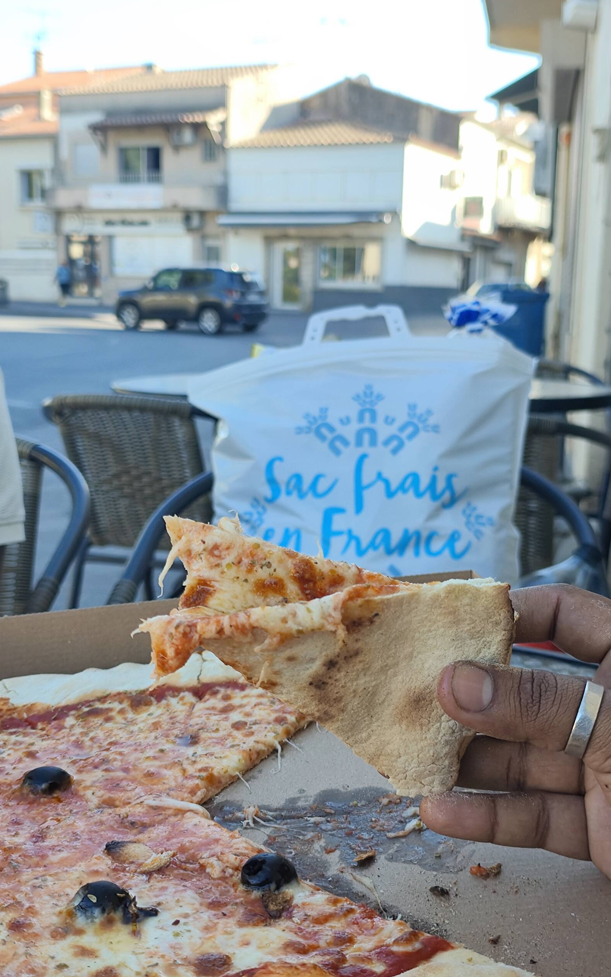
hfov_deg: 33.6
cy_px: 496
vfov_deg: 51.5
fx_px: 1012
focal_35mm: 38
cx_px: 340
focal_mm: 5.84
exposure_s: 1/520
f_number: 1.6
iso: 50
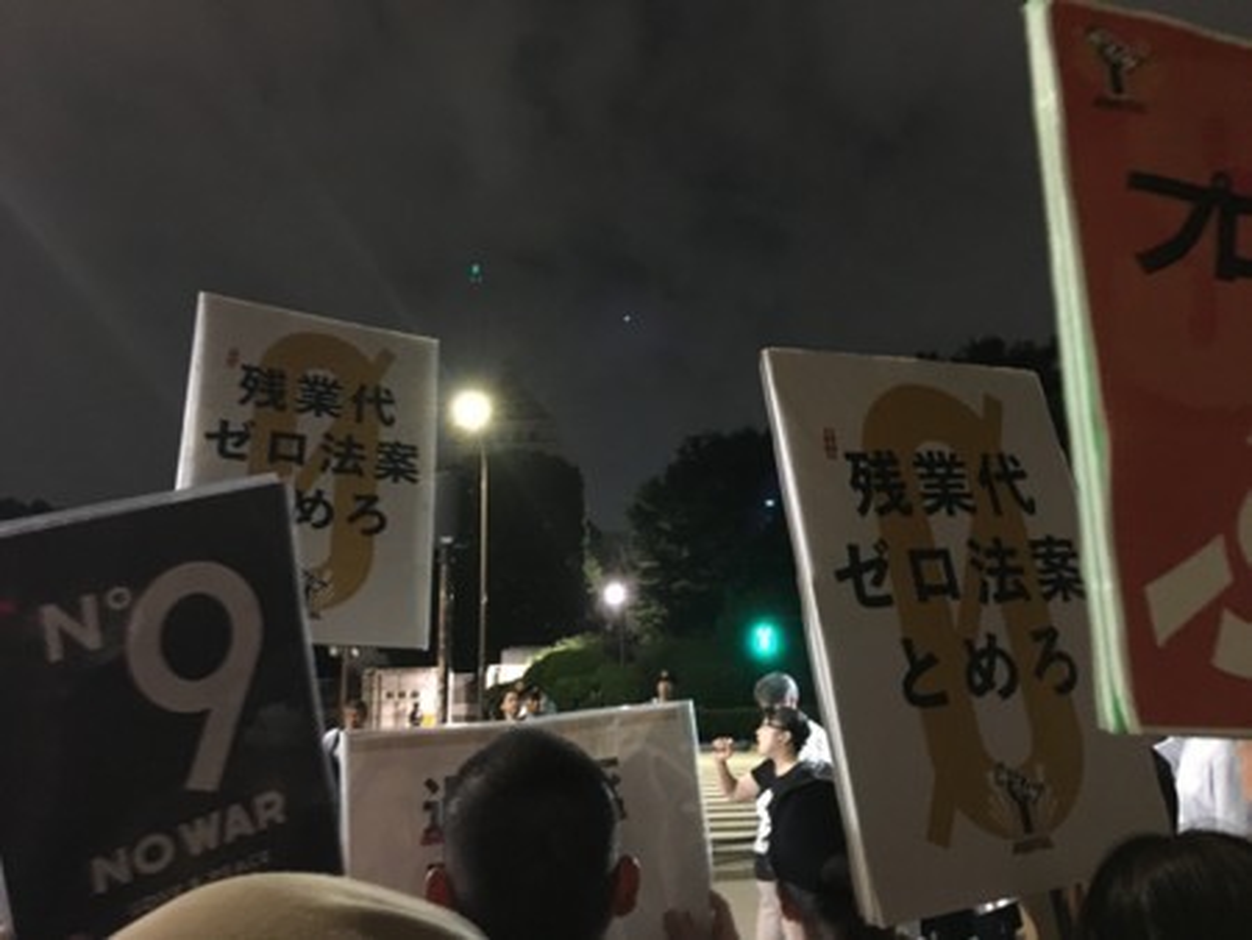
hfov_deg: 61.6
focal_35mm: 29
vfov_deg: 48.3
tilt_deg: +14.1
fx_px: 1049
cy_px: 470
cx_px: 626
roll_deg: +0.1
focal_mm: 4.15
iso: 500
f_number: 2.2
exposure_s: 1/15
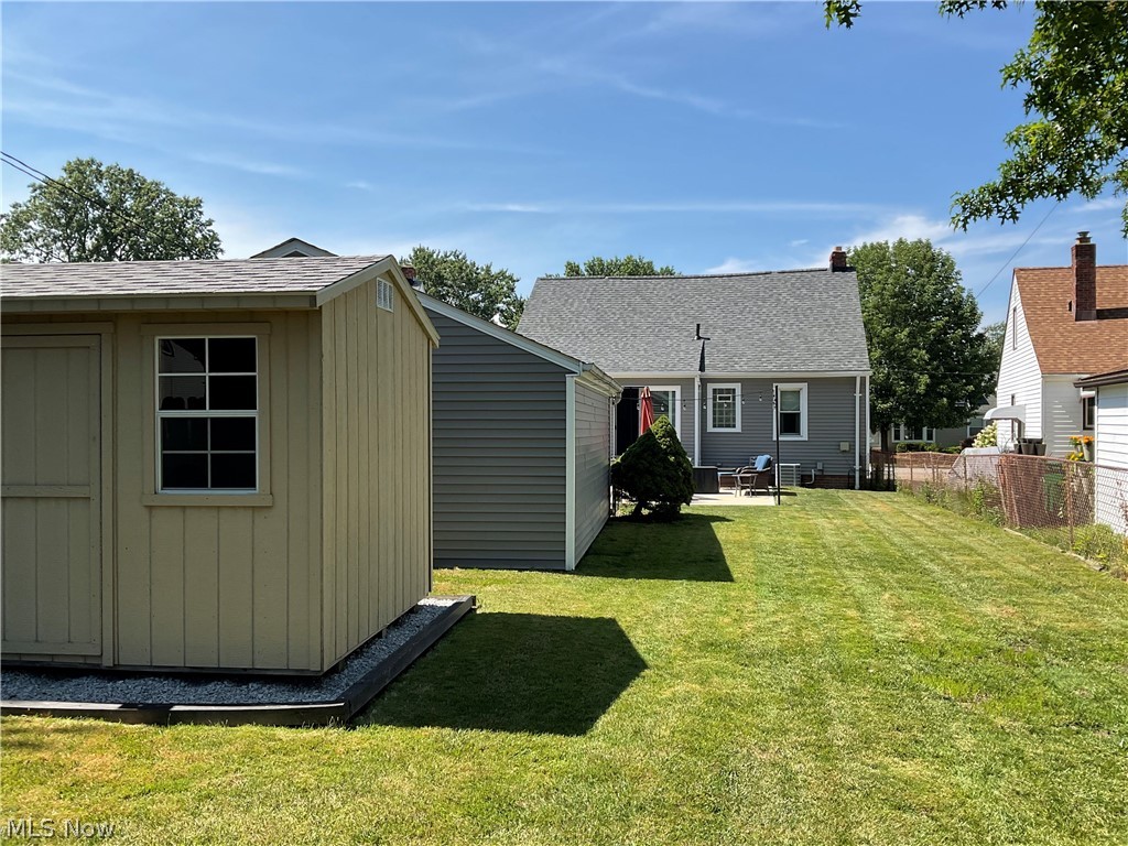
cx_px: 564
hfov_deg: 61.7
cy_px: 423
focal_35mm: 29
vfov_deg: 48.2
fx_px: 945
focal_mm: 3
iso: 16
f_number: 1.8
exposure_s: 1/1730
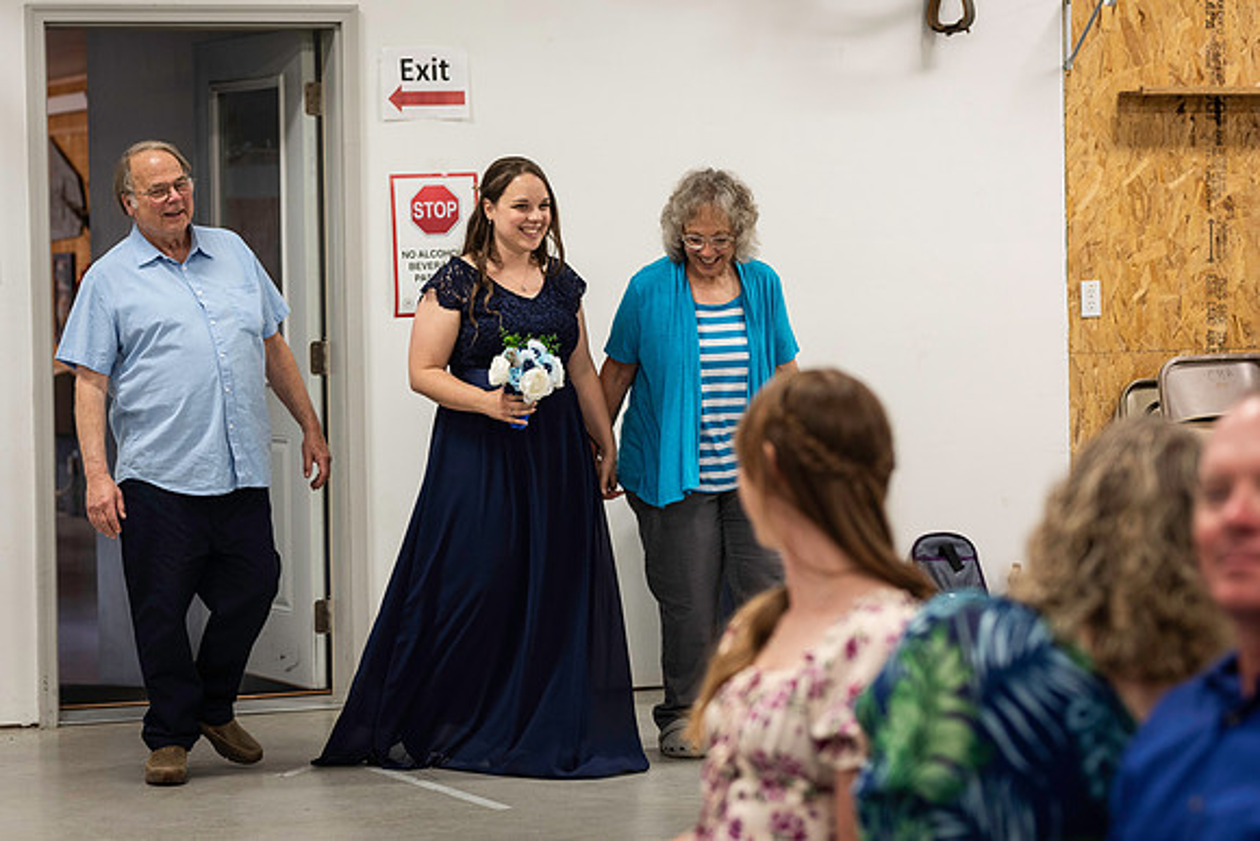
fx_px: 3956
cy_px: 282
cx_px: 422
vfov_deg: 12.1
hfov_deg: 18.0
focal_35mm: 113
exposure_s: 1/160
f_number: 3.5
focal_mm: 85
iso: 640
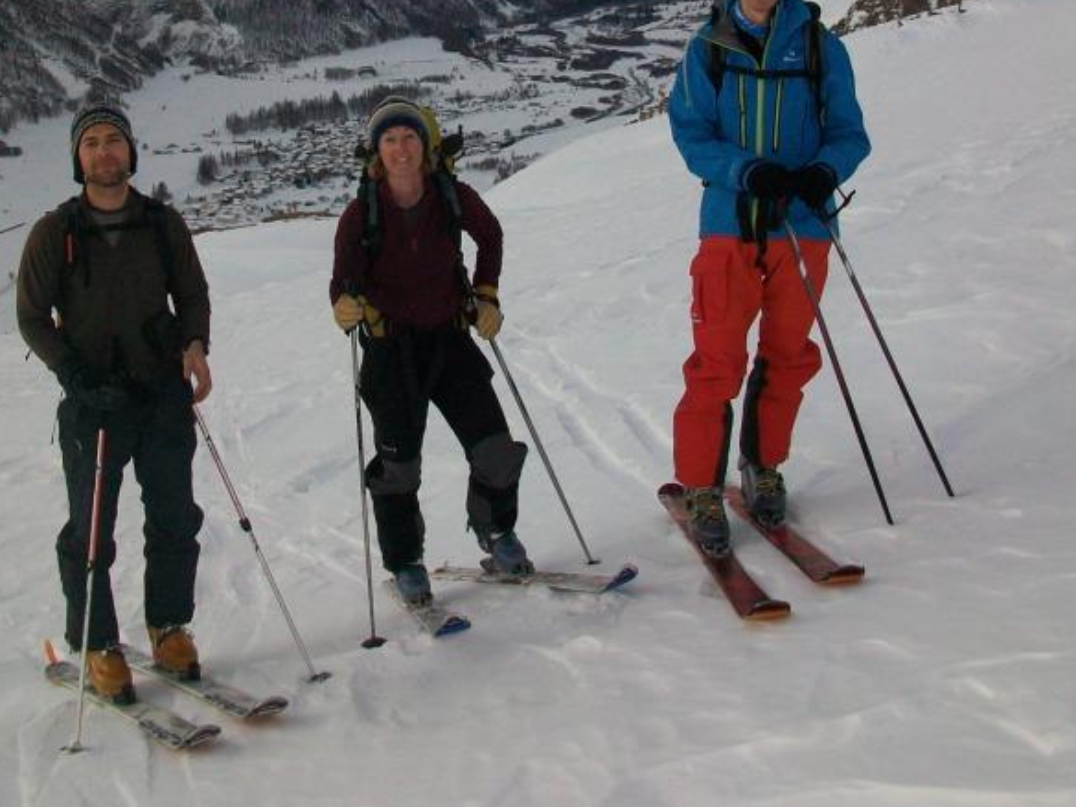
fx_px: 1741
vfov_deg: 25.5
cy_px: 129
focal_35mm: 56
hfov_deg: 34.3
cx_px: 506
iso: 64
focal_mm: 5.7
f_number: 2.8
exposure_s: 1/80
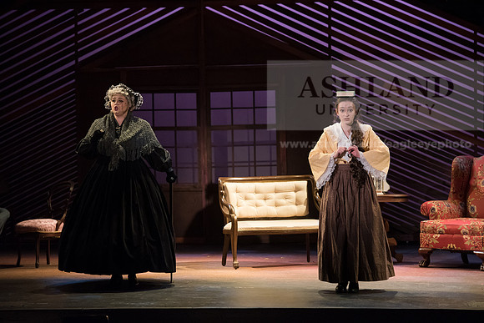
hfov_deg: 16.4
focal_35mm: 125
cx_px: 242
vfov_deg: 11.0
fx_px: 1681
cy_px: 162
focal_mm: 125
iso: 3200
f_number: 4
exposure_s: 1/320
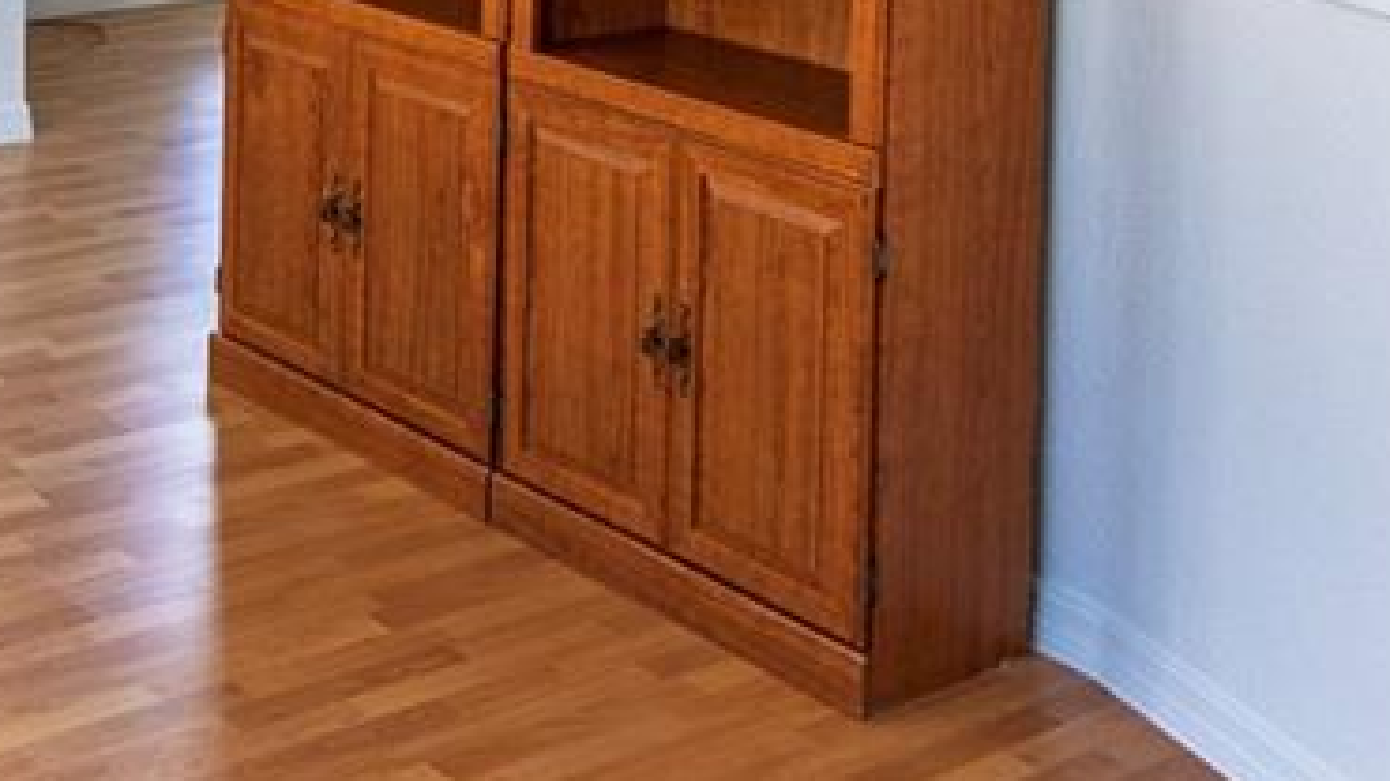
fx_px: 2506
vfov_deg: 15.9
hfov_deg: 30.7
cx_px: 425
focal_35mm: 68
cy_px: -482
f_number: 5
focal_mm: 15
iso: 100
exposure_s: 1/100
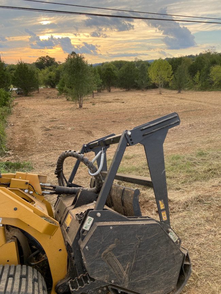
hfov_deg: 53.1
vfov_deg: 67.3
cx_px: 110
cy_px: 147
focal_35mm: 26
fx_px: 221
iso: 32
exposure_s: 1/421
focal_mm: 4.25
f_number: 1.8
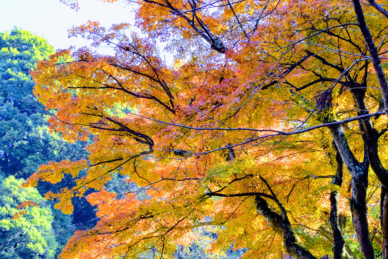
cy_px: 174
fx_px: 937
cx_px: 225
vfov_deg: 15.7
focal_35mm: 87
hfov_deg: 23.4
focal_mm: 38
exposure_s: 1/200
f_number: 7.1
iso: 400
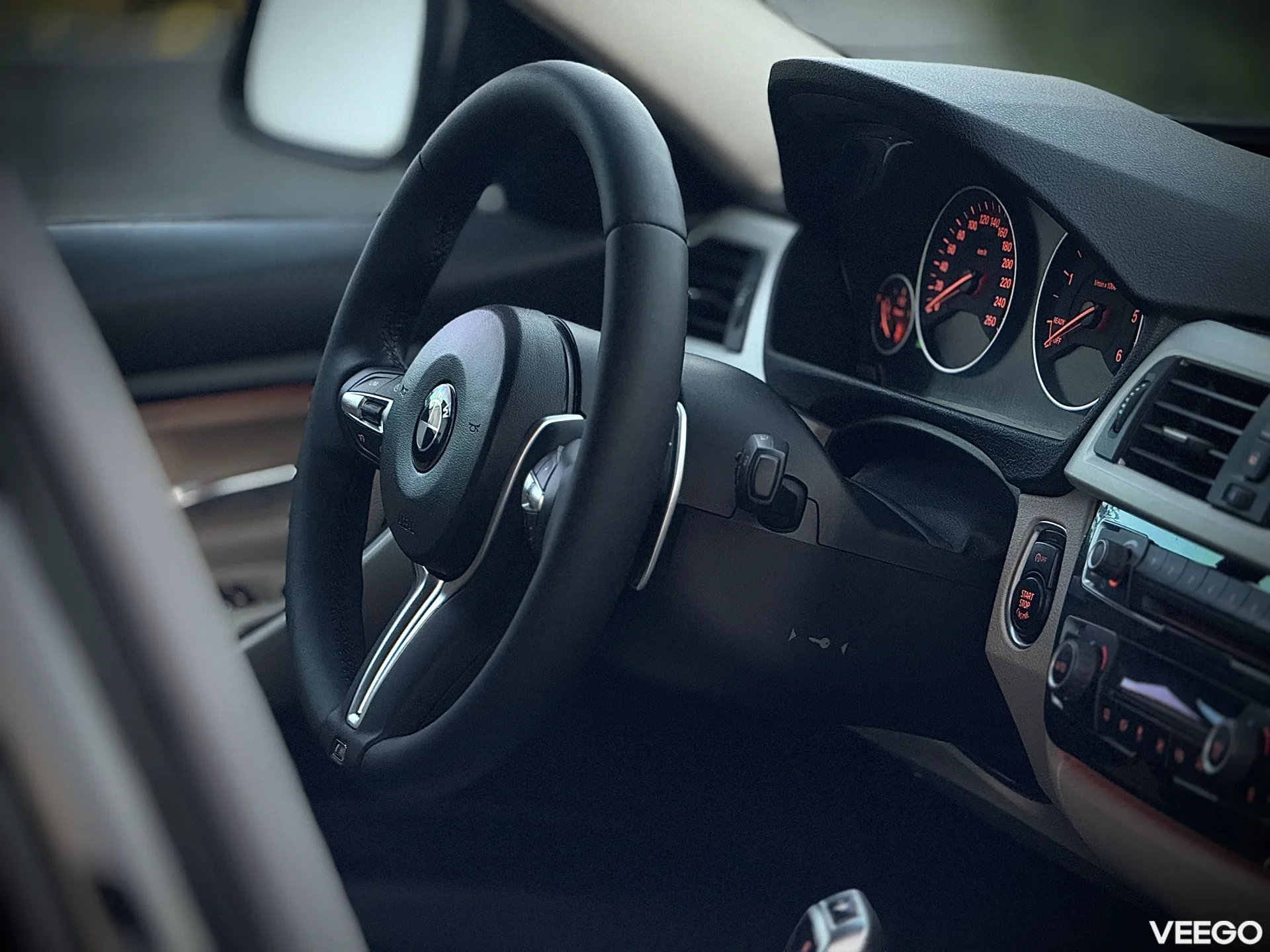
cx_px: 635
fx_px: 4403
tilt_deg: -10.5
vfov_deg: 12.3
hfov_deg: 16.4
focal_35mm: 120
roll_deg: +1.7
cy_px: 476
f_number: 2.8
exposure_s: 1/60
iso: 500
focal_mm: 15.66
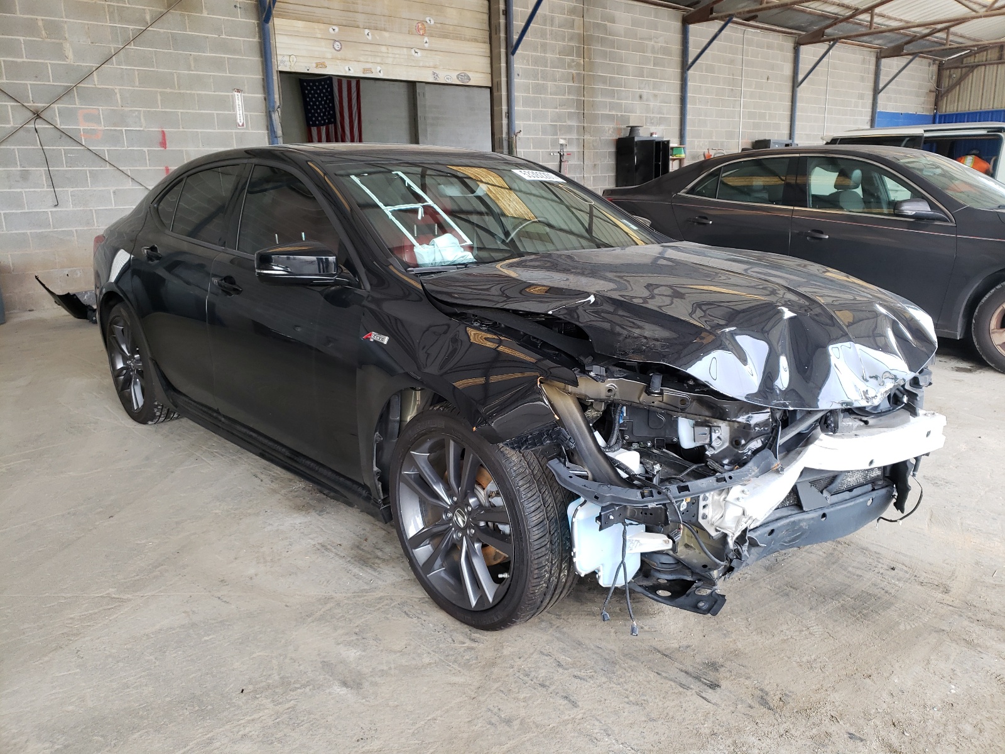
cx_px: 502
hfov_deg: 67.3
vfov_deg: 53.1
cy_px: 377
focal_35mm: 26
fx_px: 755
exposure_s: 1/120
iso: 59
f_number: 1.5
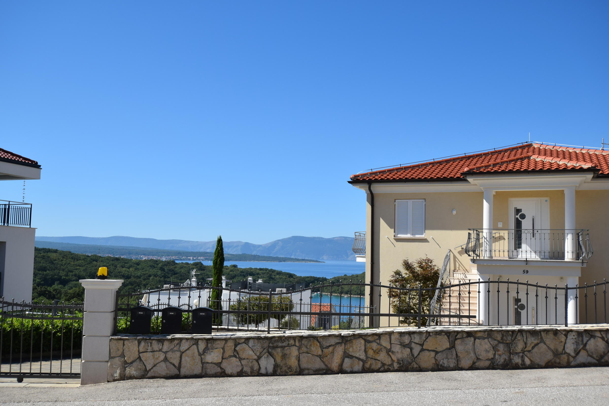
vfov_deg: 36.9
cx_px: 304
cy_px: 203
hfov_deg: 53.1
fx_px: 609
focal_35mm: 36
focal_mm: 24
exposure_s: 1/400
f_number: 10
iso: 200
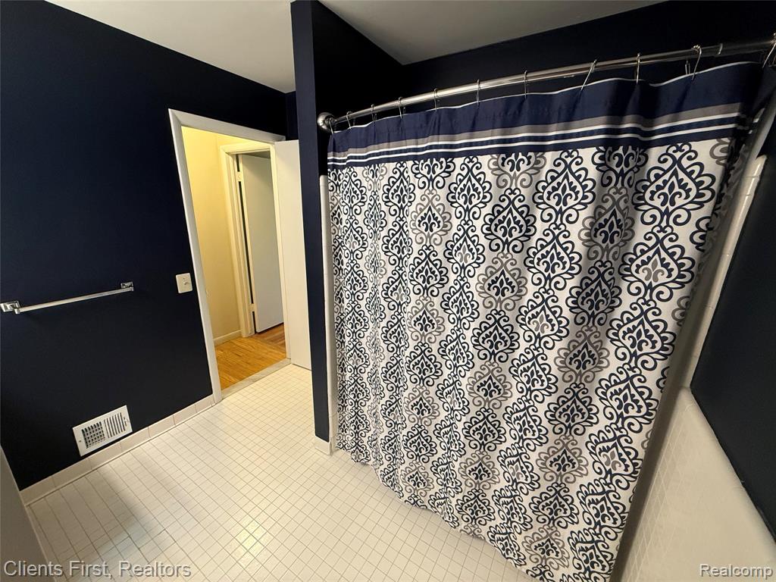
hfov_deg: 102.1
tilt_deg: -14.7
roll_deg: -1.1
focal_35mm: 14
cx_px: 388
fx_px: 314
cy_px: 291
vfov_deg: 85.7
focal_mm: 2.22
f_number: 2.2
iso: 250
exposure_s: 1/60
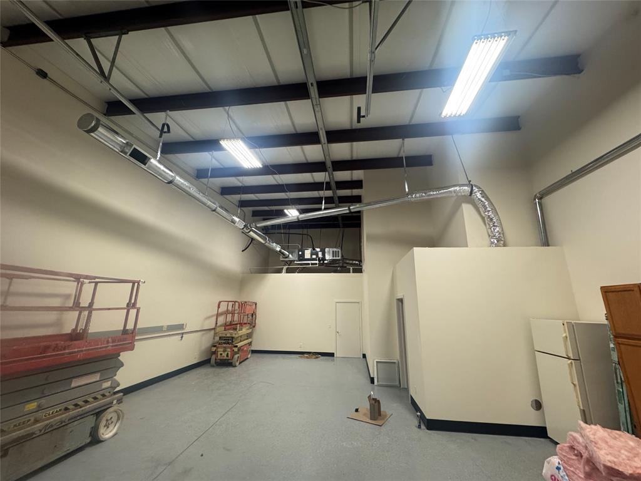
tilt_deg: +13.1
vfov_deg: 85.7
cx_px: 320
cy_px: 240
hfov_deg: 102.1
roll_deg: -1.0
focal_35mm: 14
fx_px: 259
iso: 250
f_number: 2.2
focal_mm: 2.22
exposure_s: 1/120
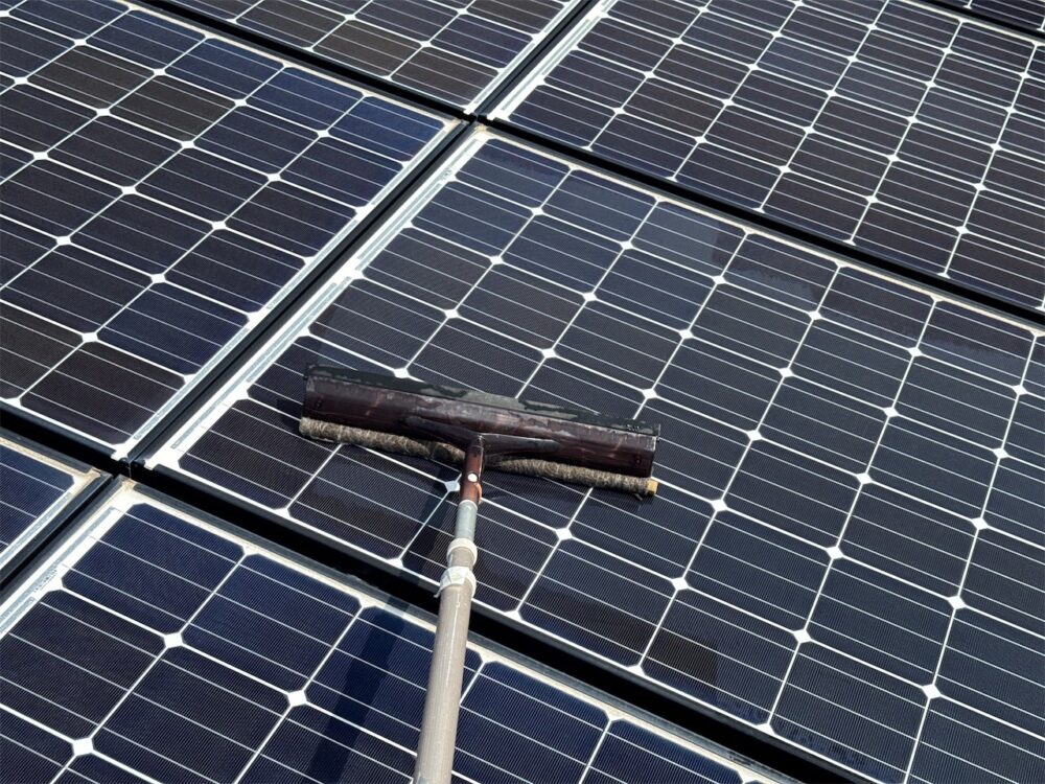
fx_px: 1449
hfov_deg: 39.7
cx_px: 522
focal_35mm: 48
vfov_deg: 30.3
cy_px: 392
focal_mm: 6.76
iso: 64
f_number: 1.78
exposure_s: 1/2415
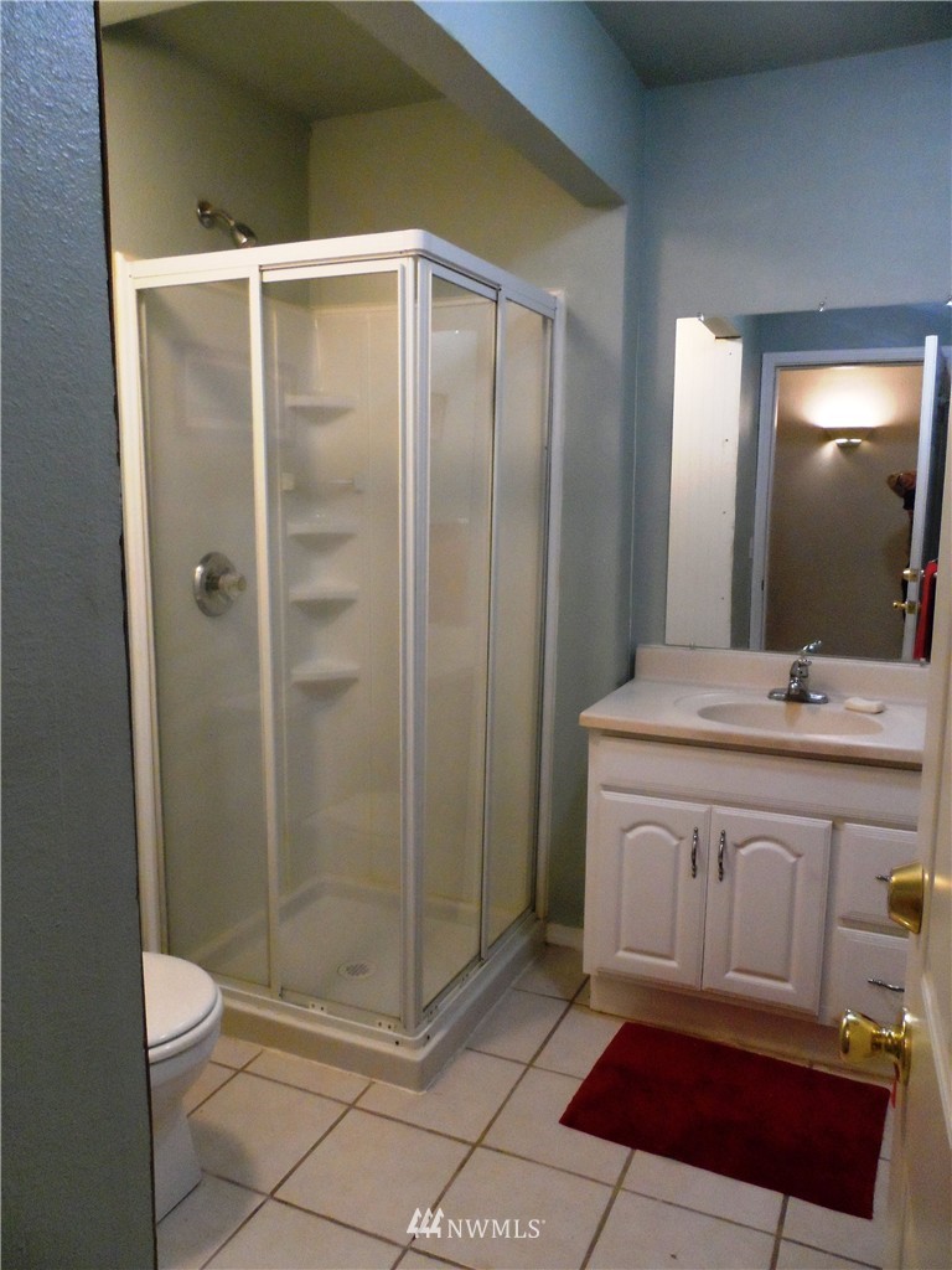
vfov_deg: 71.6
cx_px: 476
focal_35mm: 24
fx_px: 880
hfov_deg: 56.8
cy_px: 635
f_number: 3.2
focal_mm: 4
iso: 480
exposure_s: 1/30
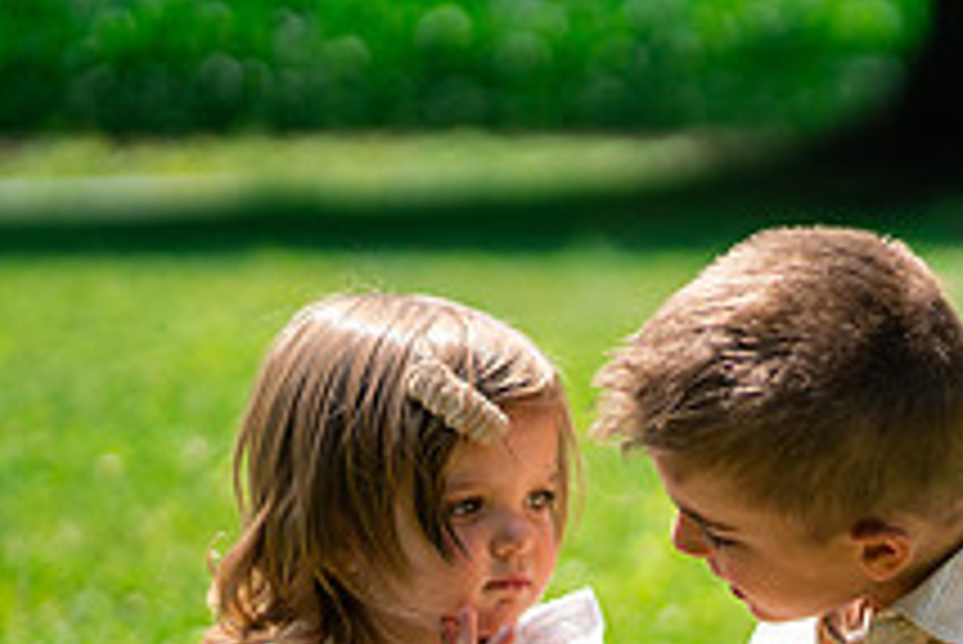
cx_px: 1148
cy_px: 574
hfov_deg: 8.8
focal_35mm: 230
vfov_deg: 6.0
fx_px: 6156
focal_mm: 85
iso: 400
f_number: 2
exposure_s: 1/6400
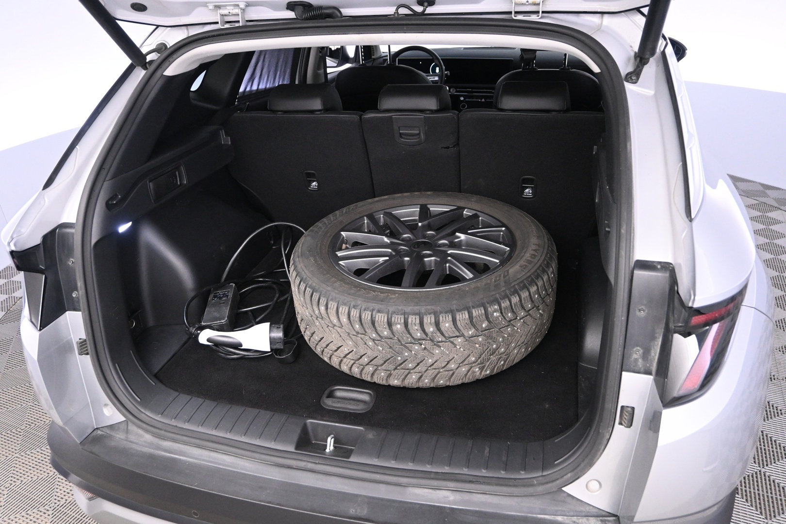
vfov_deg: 46.8
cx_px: 393
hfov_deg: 65.9
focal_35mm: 28
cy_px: 262
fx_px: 606
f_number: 3.8
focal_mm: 18.5
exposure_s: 1/60
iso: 3200
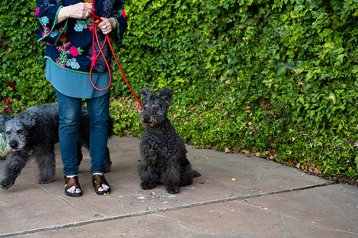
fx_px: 408
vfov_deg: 32.6
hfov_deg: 47.4
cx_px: 179
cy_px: 121
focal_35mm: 41
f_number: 4
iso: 800
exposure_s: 1/320
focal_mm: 40
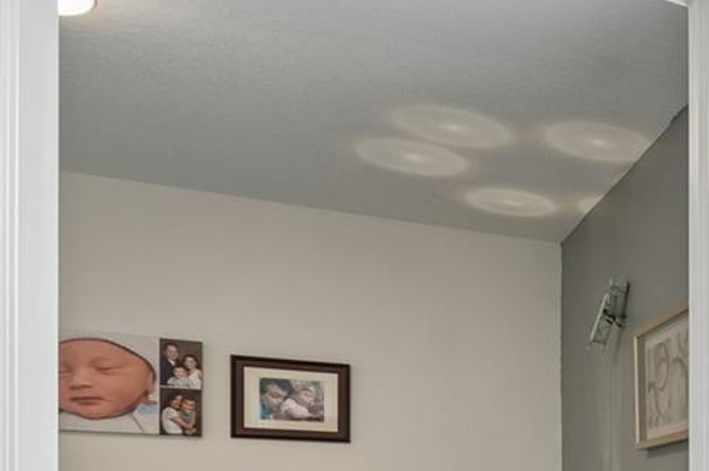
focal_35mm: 49
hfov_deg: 29.2
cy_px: 535
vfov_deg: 25.3
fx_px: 964
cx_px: 1001
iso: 100
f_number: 7.1
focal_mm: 10
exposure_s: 1/4
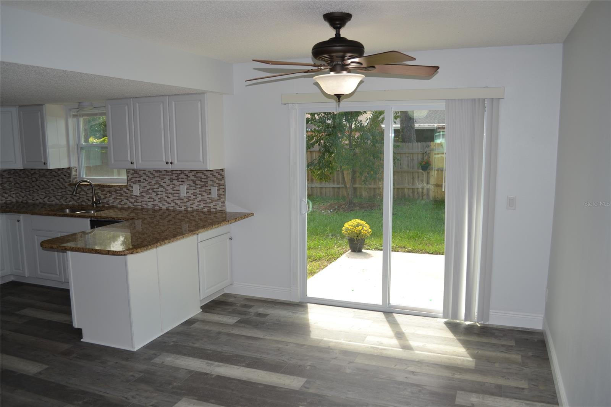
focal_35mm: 27
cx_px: 306
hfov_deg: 67.4
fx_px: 458
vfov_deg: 47.9
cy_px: 204
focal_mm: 18
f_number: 4
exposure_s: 1/125
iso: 100
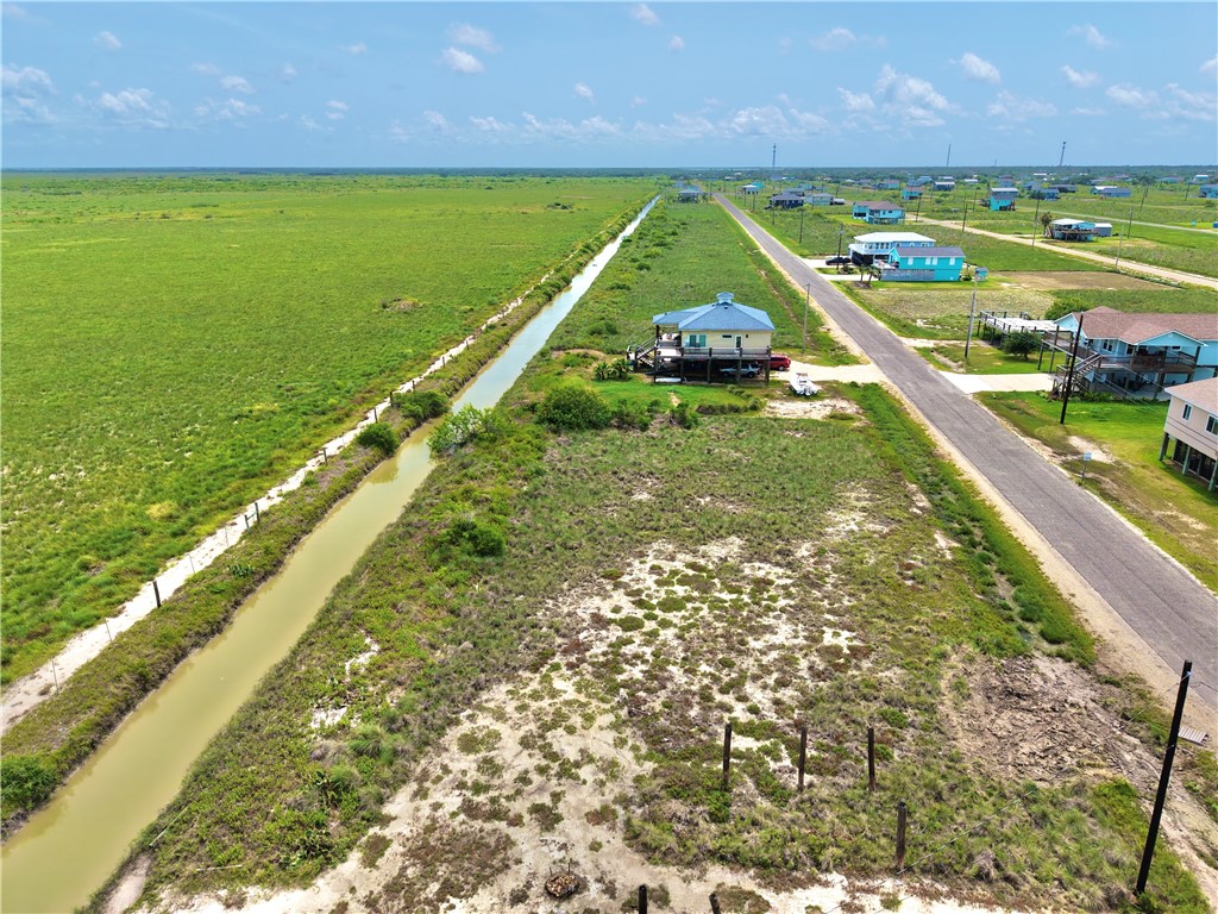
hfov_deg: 71.6
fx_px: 844
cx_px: 609
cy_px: 457
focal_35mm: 24
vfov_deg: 56.8
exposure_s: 1/6400
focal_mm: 8.67
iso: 200
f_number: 1.8
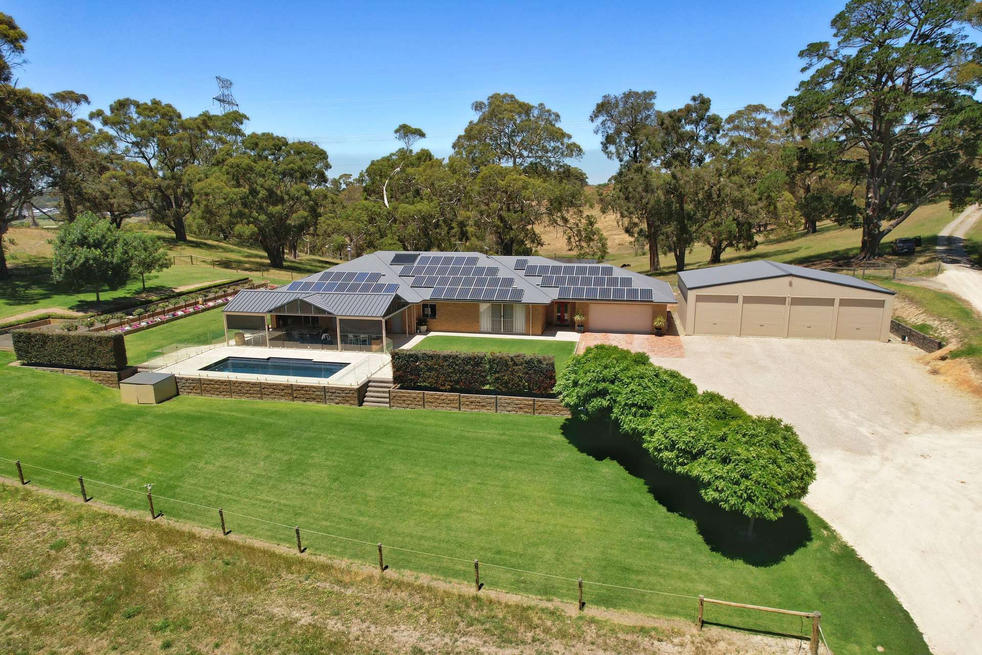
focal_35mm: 22
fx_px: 600
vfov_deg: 57.2
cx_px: 491
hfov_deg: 78.6
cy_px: 328
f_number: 2.8
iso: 100
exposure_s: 1/3000
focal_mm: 8.38
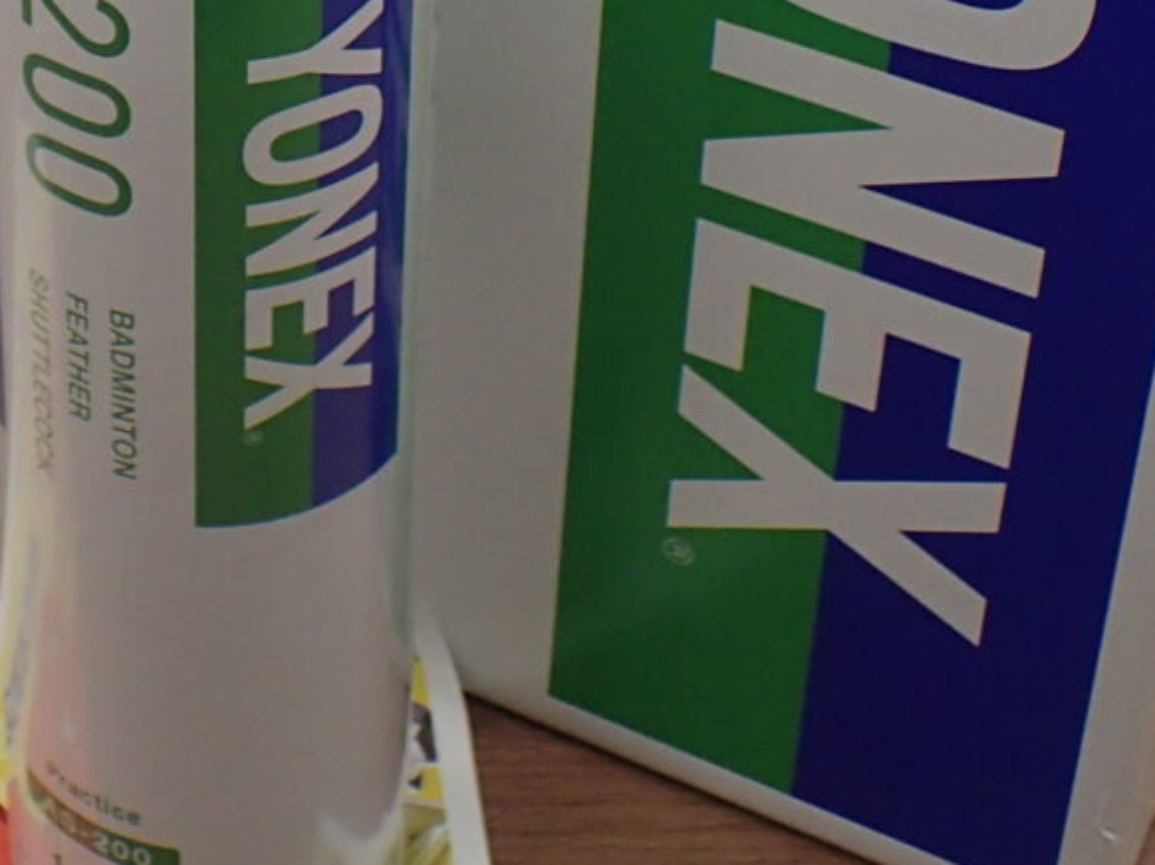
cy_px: -411
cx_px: 26
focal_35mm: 99
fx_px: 3302
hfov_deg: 19.3
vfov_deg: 14.0
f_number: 2.3
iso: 160
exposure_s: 1/125
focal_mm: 5.5
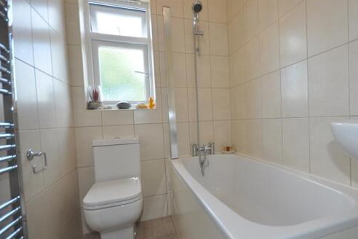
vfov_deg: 61.9
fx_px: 199
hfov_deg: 82.6
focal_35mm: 20
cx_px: 221
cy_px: 119
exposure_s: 1/80
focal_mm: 10
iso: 400
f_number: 4.5
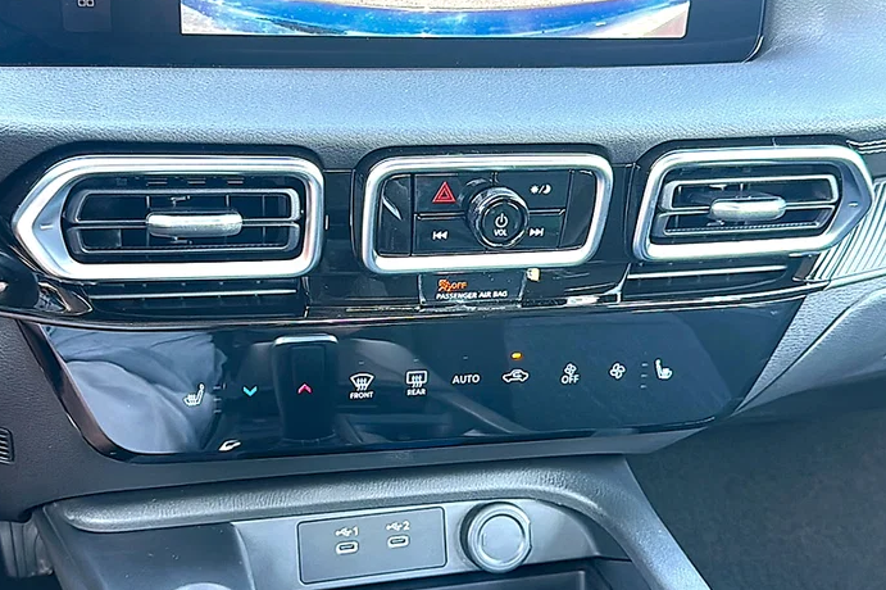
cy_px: 328
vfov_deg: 34.1
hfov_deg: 49.6
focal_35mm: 39
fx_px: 959
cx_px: 440
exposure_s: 1/63
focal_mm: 6.86
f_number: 1.78
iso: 100
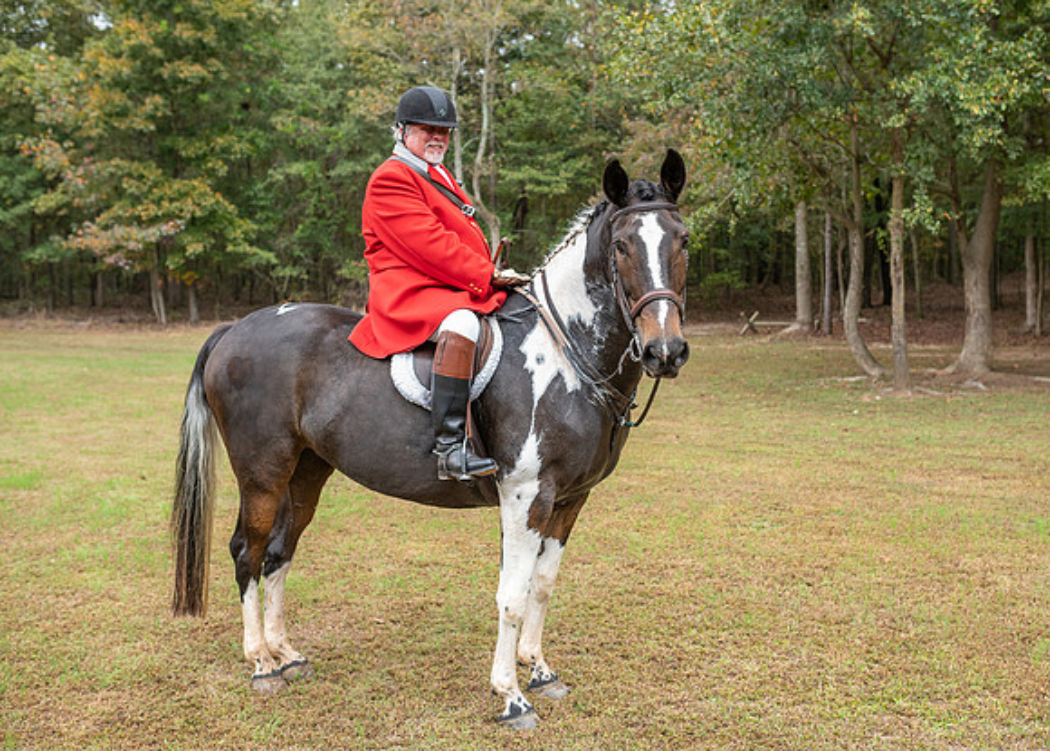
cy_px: 378
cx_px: 585
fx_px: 1137
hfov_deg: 49.5
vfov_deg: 36.6
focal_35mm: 38
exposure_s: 1/640
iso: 400
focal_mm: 35
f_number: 3.2
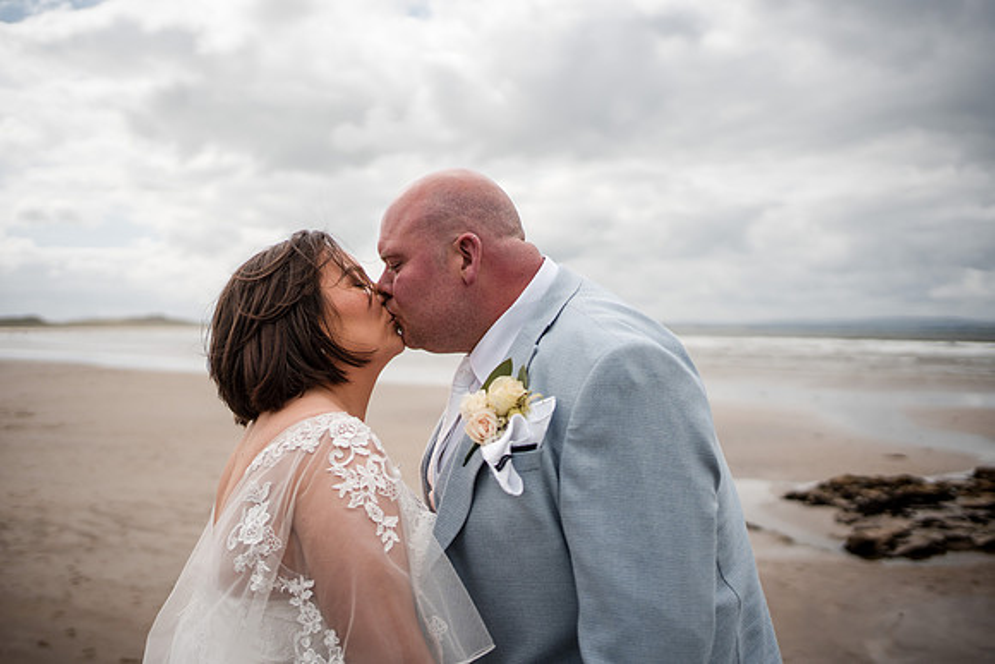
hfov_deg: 54.4
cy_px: 332
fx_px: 968
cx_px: 498
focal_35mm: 35
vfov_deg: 37.9
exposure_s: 1/8000
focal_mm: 35
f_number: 1.8
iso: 100
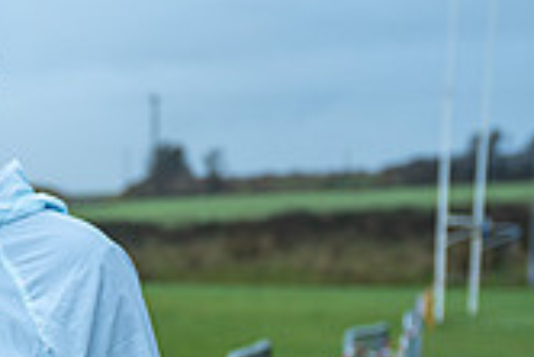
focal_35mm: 129
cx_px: -344
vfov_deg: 10.5
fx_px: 1915
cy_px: 407
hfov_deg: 14.4
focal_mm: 37
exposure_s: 1/320
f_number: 2.8
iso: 100
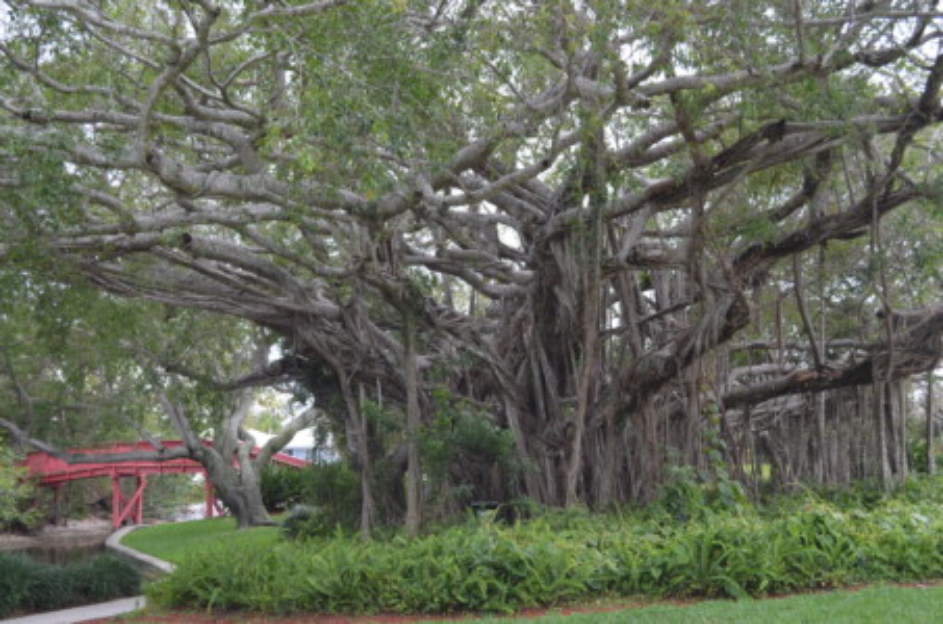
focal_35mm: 44
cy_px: 312
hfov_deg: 45.0
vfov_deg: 30.7
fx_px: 1137
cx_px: 472
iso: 200
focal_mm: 29
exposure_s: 1/125
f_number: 5.6
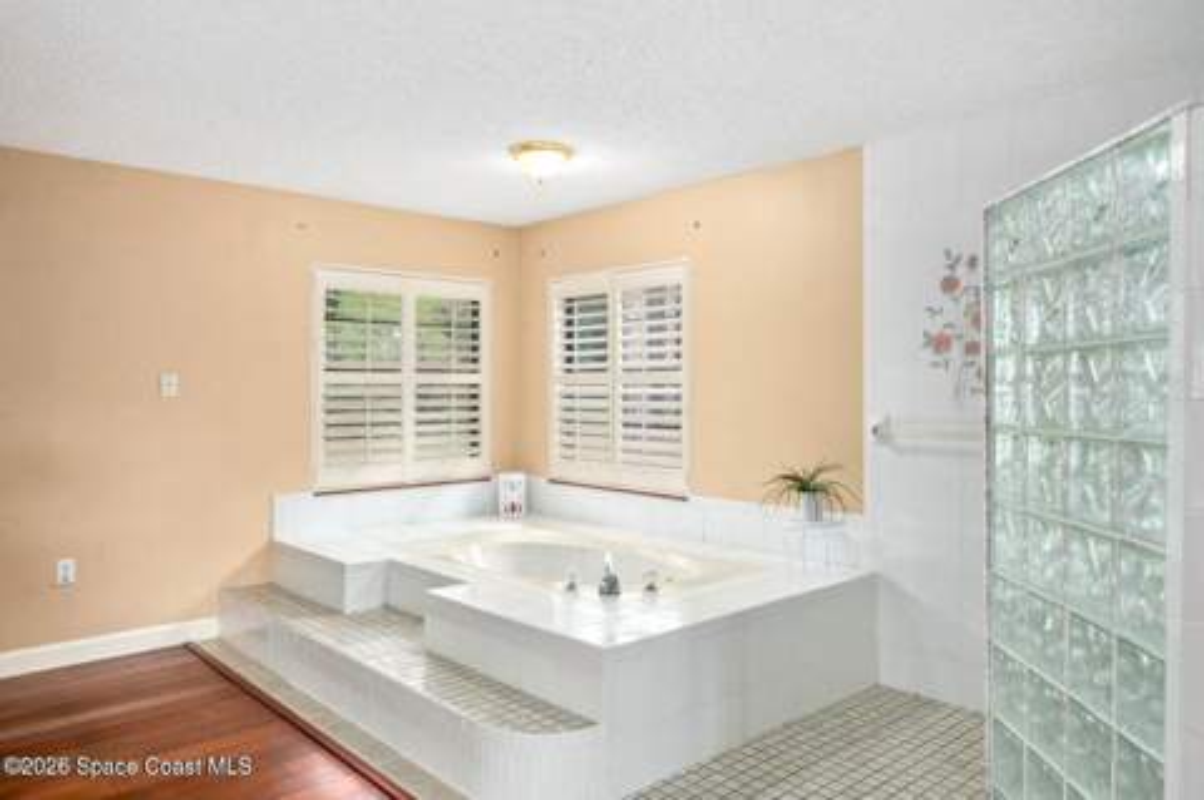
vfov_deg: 51.2
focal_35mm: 25
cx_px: 602
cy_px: 400
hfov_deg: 71.6
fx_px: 835
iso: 1250
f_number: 9
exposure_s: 1/5
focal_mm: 25
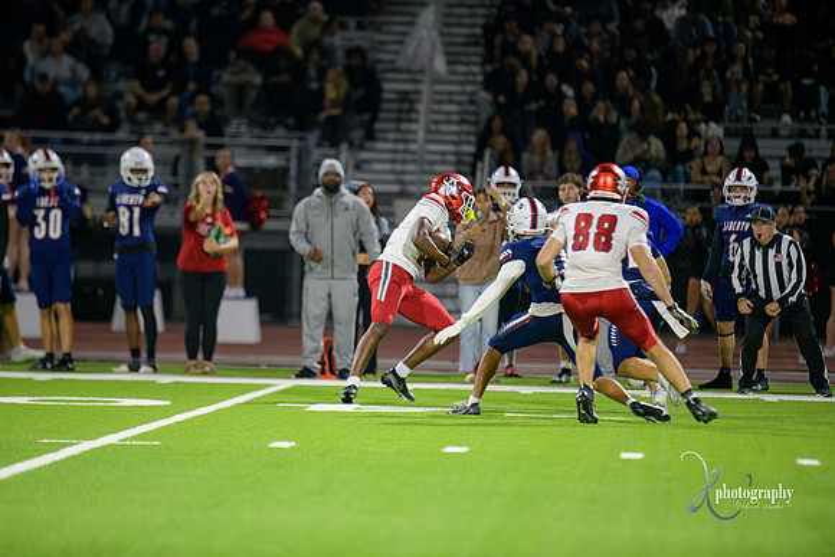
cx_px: 418
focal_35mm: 300
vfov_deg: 4.6
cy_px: 278
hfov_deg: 6.9
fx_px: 6960
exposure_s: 1/250
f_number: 2.8
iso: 2000
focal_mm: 300
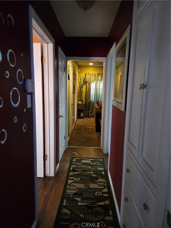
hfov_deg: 58.9
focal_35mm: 23
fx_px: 151
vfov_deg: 73.9
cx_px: 86
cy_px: 114
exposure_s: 1/60
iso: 1250
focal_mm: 5.4
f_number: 1.8
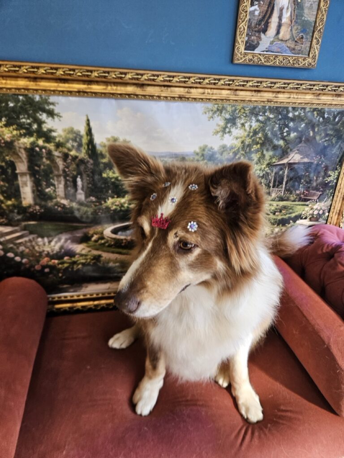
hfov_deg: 58.9
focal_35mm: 23
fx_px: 305
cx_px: 172
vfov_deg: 73.9
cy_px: 229
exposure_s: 1/120
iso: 250
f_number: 1.8
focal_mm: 5.4
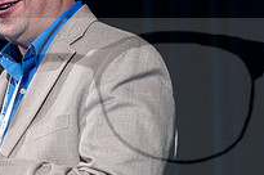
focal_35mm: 431
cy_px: 75
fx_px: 3156
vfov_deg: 3.2
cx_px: -85
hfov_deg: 4.8
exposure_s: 1/125
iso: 3200
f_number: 3.5
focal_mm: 152
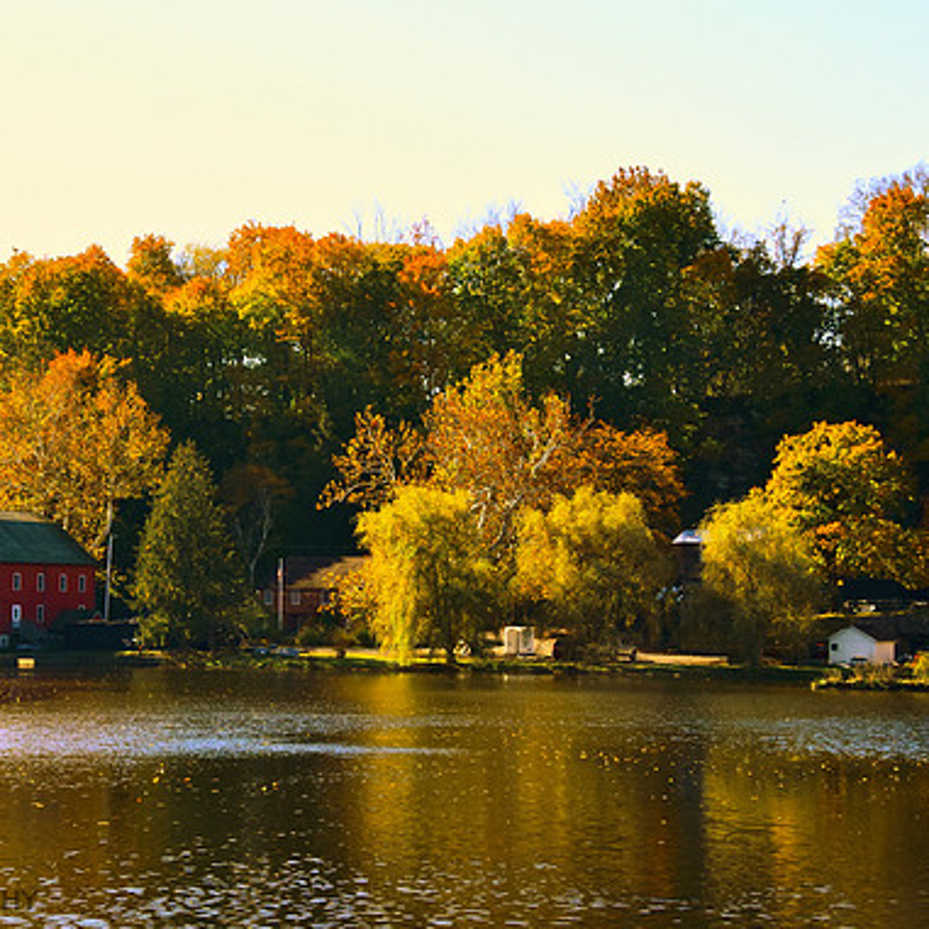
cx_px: 334
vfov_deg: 17.9
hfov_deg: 17.9
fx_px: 2945
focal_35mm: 97
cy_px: 467
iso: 720
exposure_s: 1/90
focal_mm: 50
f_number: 16
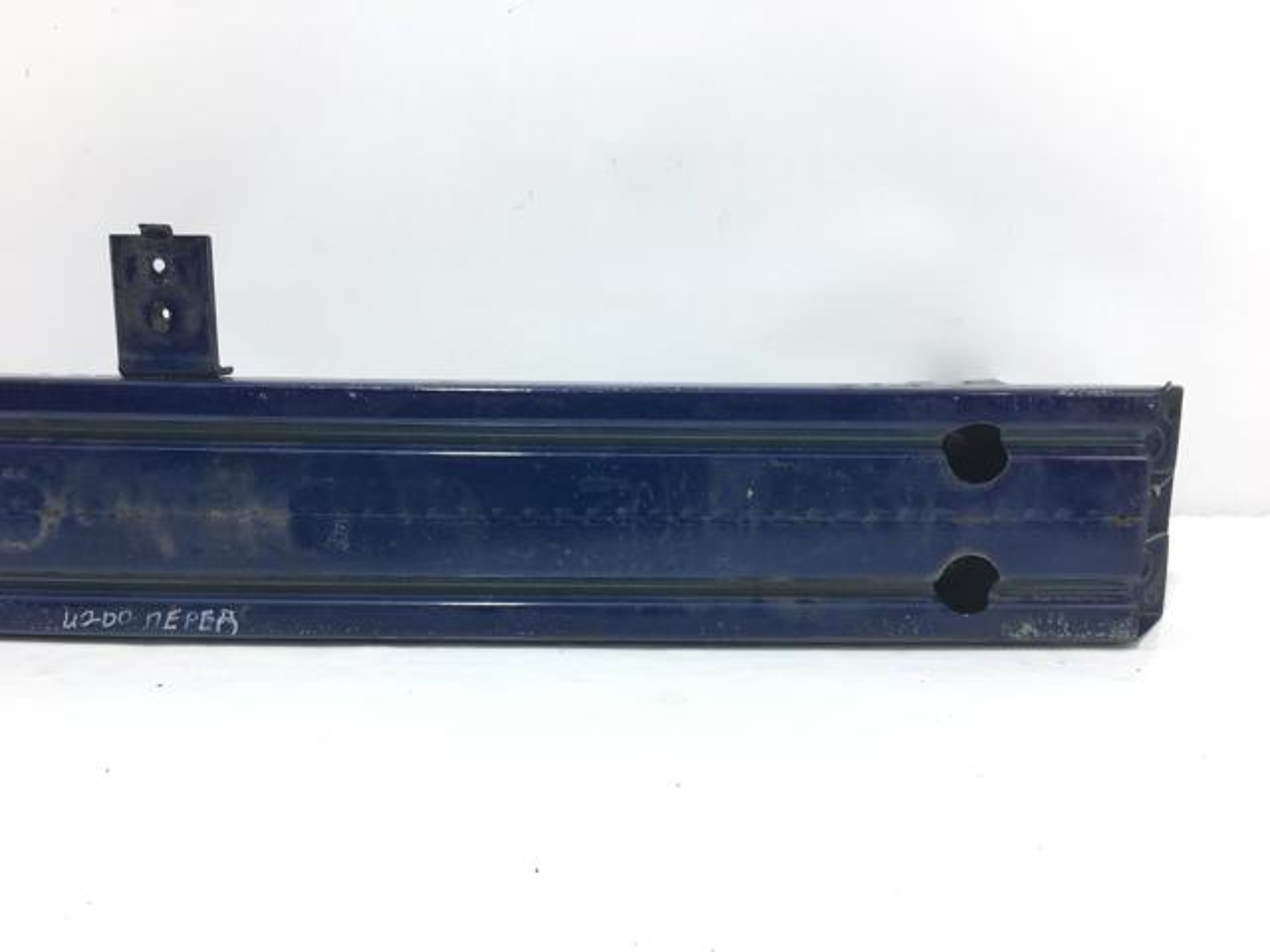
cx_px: 635
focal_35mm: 29
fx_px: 1064
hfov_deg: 61.7
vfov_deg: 48.2
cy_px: 476
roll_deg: +0.1
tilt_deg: -14.9
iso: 25
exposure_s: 1/107
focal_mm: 4.15
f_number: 2.2
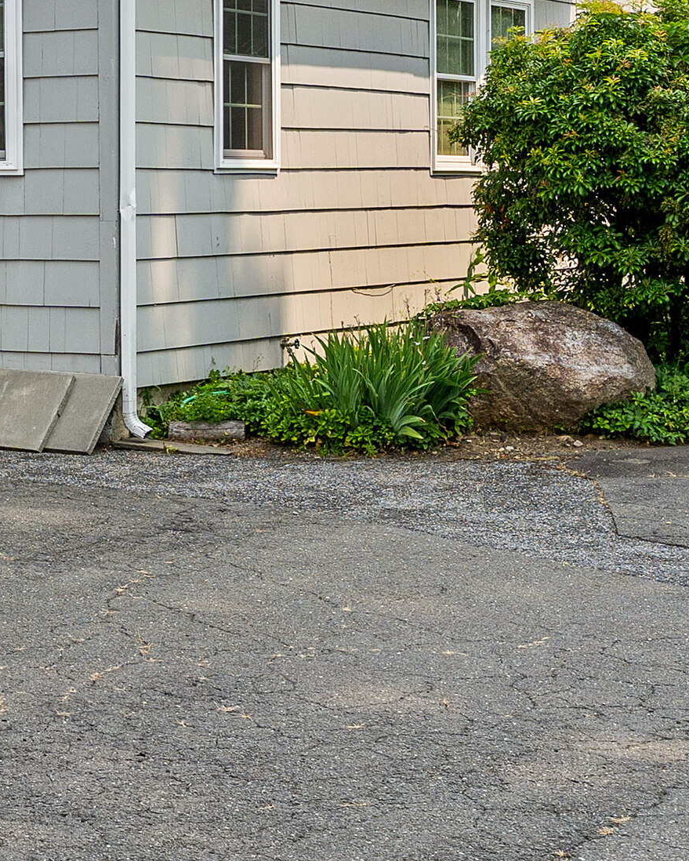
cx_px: -356
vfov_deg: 18.1
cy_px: 162
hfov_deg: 13.8
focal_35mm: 105
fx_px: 2675
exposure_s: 1/500
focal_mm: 27
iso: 320
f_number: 8
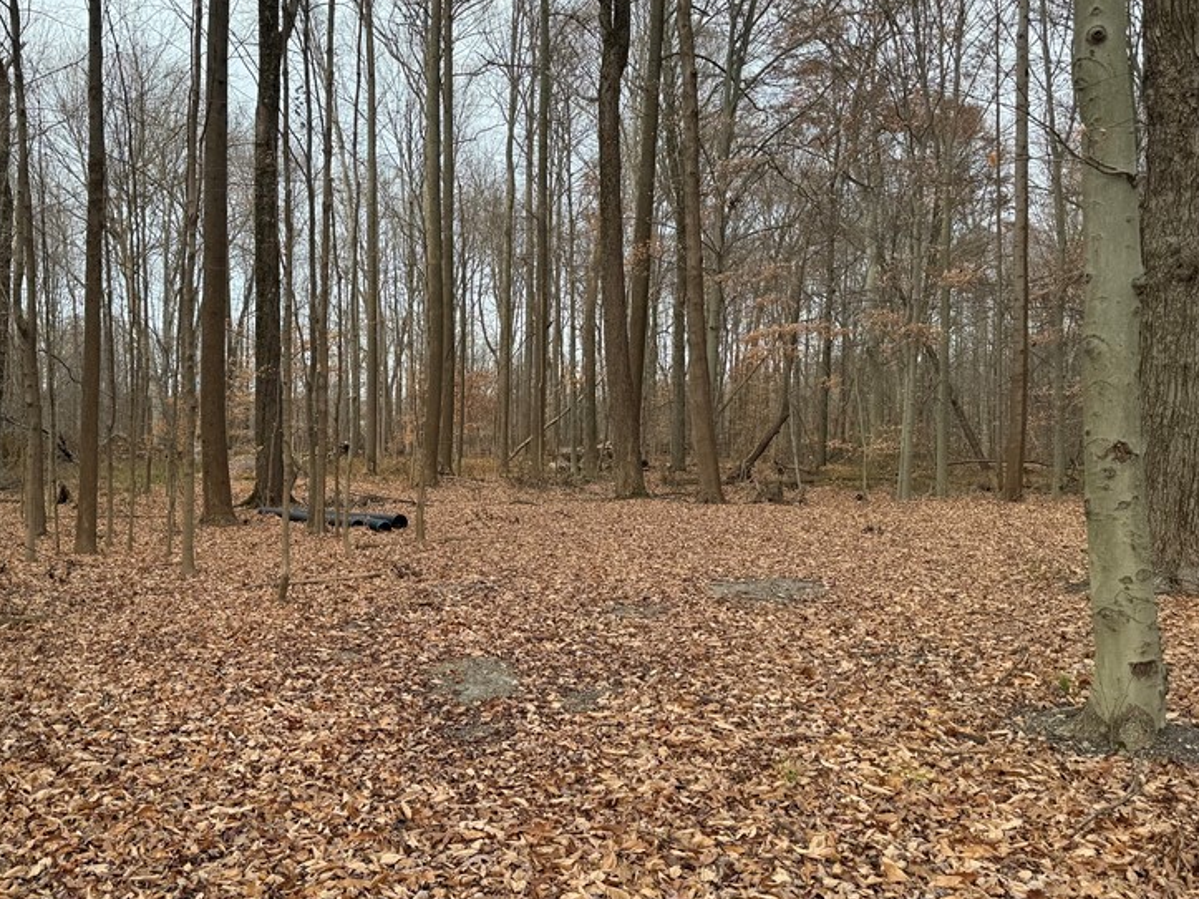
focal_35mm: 34
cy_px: 425
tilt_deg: -1.2
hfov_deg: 53.7
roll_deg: -1.3
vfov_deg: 41.8
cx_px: 491
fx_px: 1177
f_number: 1.78
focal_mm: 6.76
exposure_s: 1/544
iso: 80
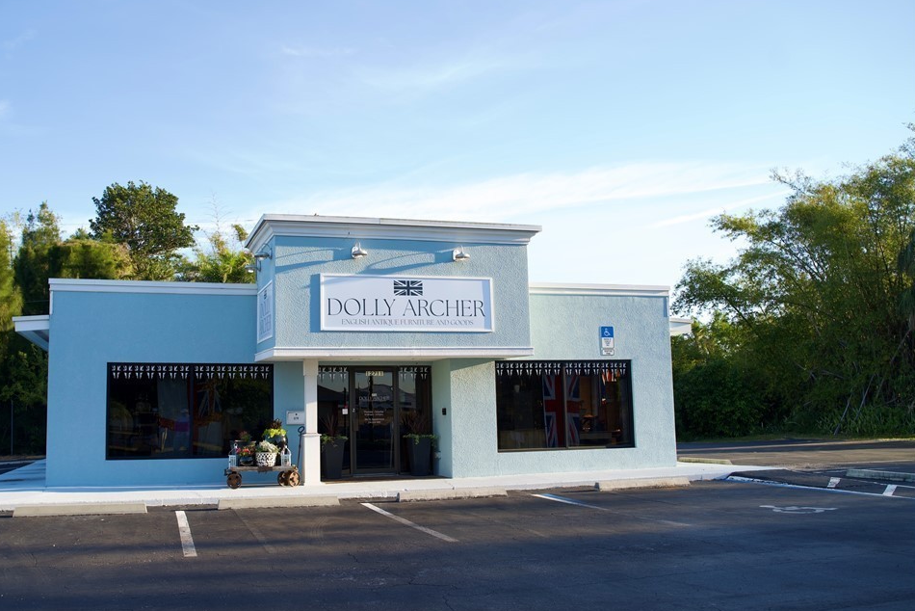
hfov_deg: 58.5
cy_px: 309
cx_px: 395
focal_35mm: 32
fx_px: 814
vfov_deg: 41.1
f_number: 4
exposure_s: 1/250
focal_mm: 28
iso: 80
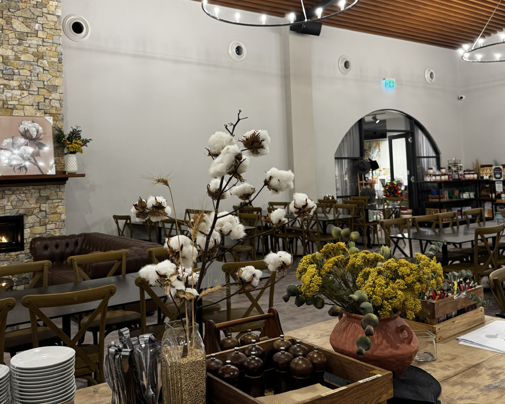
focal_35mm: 34
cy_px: 148
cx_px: 218
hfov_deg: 52.7
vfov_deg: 43.0
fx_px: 508
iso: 160
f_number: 1.78
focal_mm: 6.76
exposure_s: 1/50
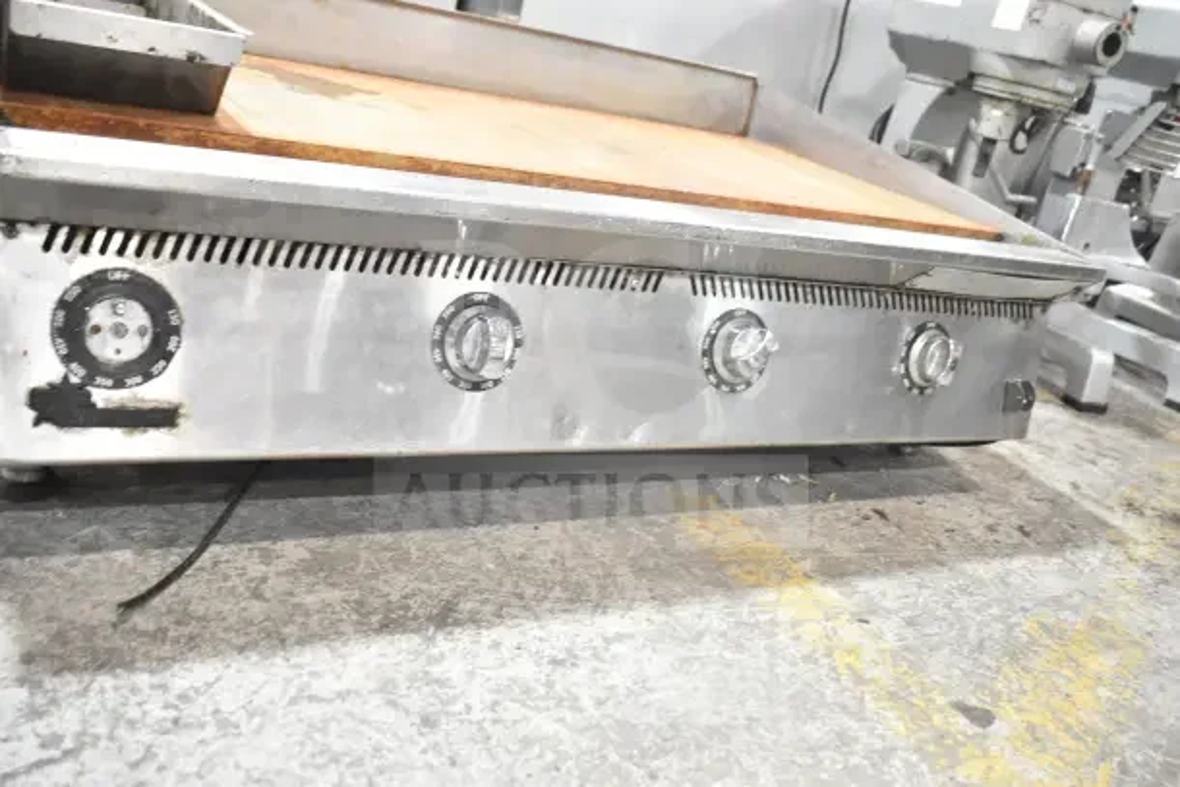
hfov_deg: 59.5
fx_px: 1033
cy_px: 394
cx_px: 590
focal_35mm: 32
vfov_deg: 41.7
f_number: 3.8
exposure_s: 1/60
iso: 1600
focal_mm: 21
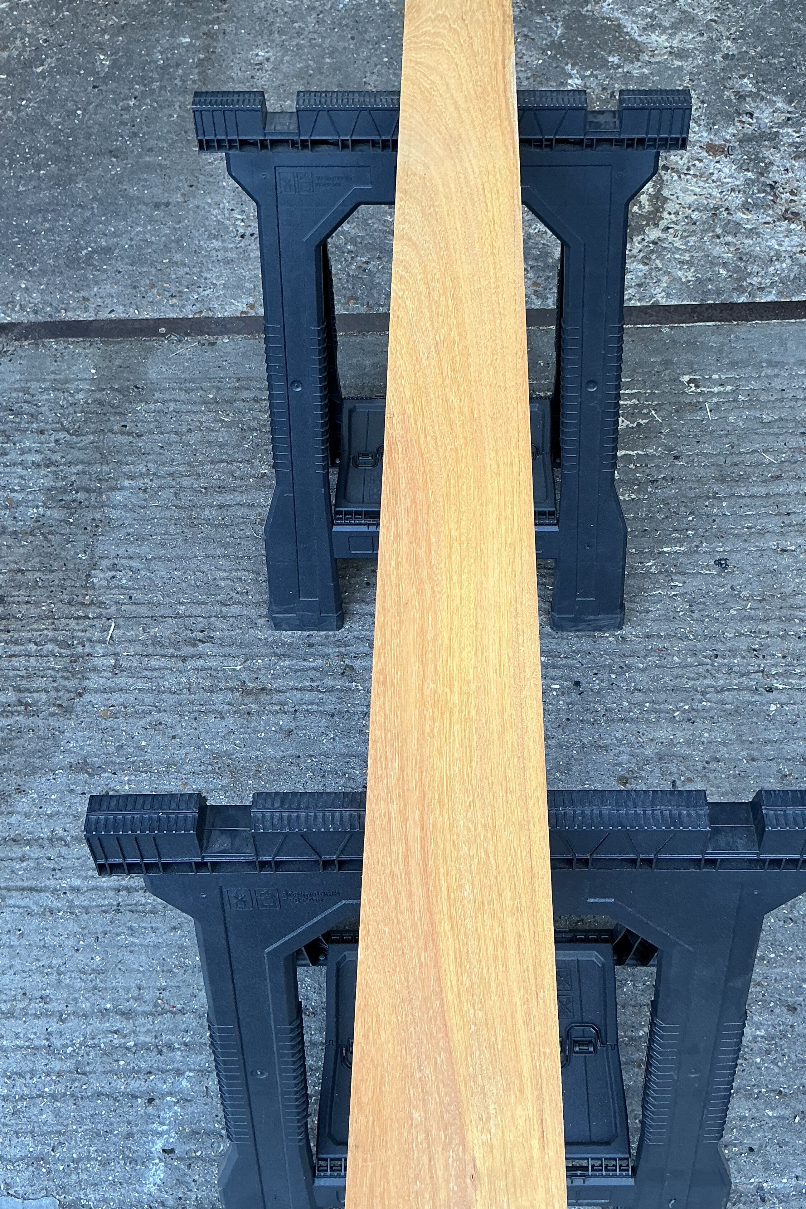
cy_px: 638
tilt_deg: -56.2
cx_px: 442
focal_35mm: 36
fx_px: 1209
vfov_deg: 53.1
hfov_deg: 36.8
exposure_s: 1/100
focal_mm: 3
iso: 32
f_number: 1.8
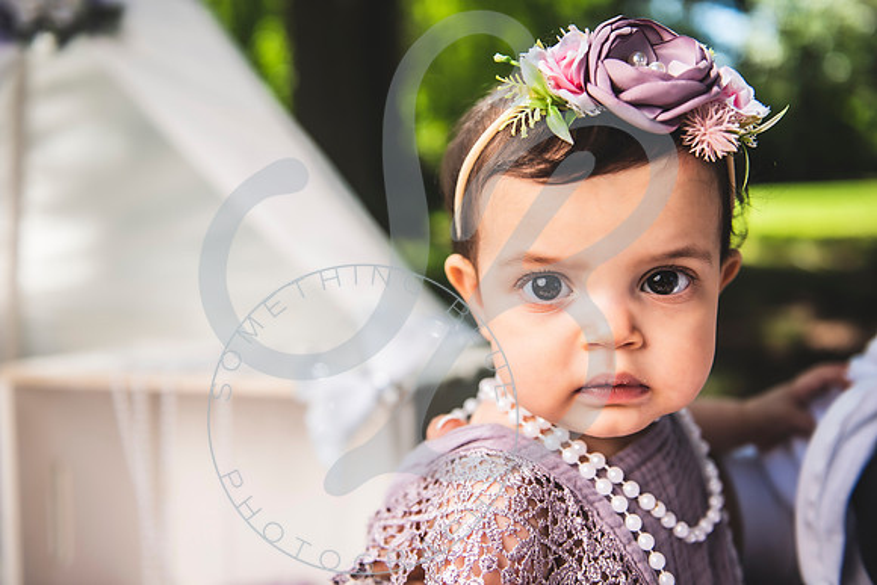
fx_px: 926
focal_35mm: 38
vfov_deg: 35.1
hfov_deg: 50.7
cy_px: 292
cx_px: 438
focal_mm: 38
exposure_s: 1/400
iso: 100
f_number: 2.8
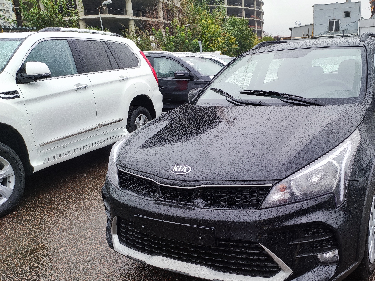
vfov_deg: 58.5
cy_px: 163
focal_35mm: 23
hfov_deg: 71.7
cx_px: 251
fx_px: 249
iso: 59
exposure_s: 1/100
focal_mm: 4.74
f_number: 1.79
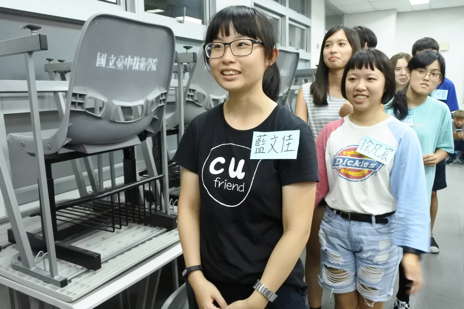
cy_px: 154
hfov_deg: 63.7
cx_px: 232
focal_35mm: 29
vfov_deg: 44.9
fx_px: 374
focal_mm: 10.8
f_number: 3.5
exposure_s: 1/60
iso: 1600
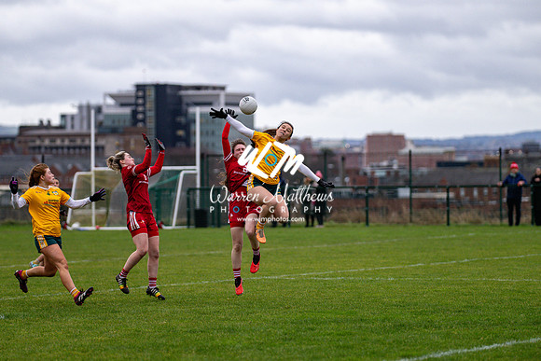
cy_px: 180
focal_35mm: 170
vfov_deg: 8.1
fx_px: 2555
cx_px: 270
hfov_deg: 12.1
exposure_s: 1/1000
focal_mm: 170
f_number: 2.8
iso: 2500
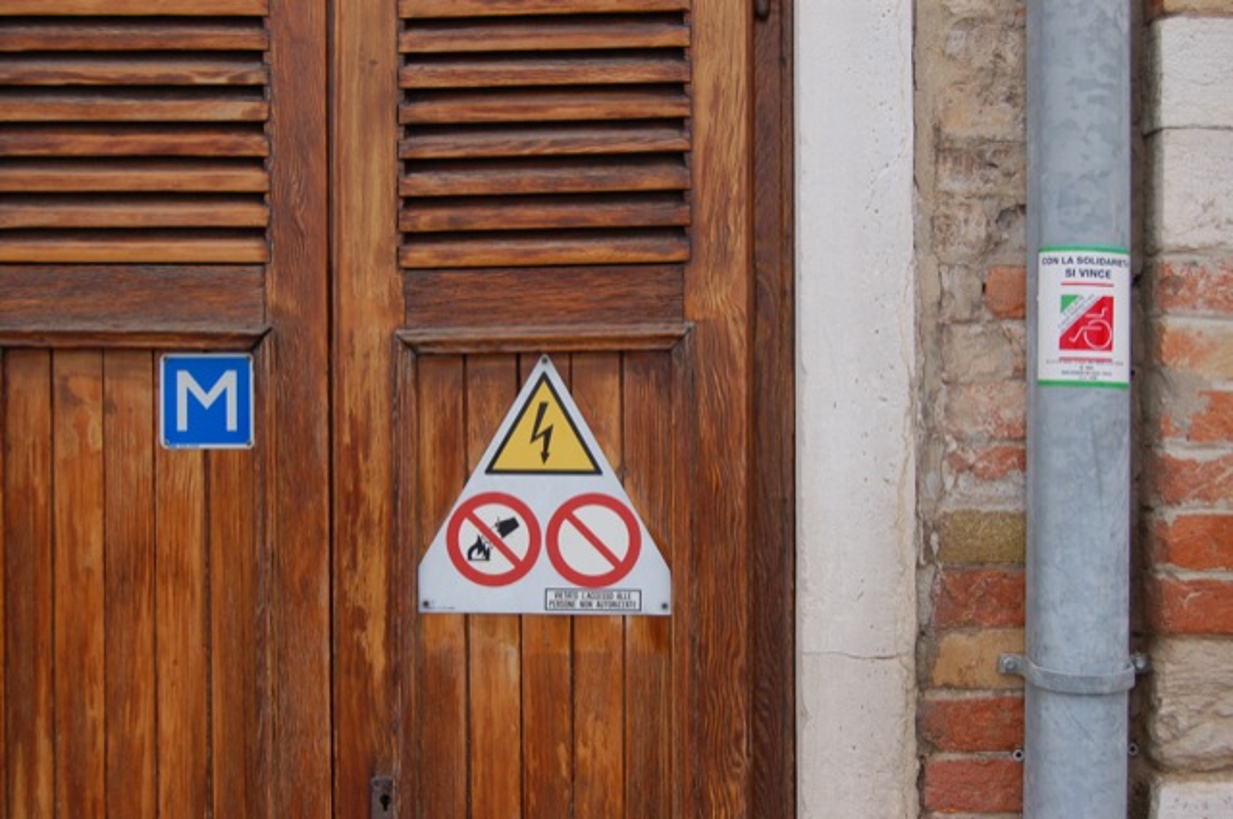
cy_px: 410
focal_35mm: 51
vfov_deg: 26.4
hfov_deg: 38.9
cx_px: 616
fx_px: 1745
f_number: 6.3
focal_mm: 34
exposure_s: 1/160
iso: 400
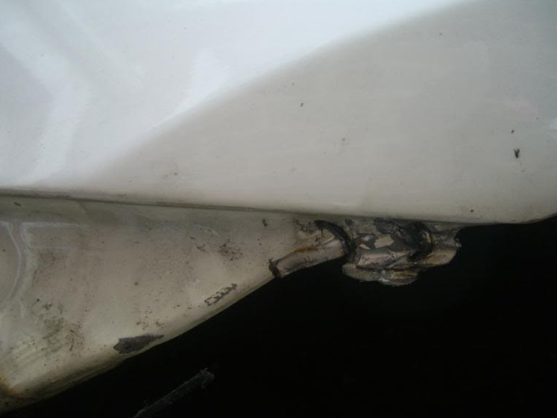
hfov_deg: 46.8
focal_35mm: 40
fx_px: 644
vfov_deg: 36.0
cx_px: 274
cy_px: 208
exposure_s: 1/100
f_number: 2.8
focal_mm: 7.9
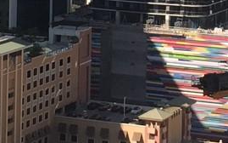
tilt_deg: -1.7
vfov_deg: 6.9
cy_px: -136
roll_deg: -1.9
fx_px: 1137
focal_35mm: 183
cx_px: 197
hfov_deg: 11.4
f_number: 2.2
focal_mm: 4.15
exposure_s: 1/1980
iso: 32
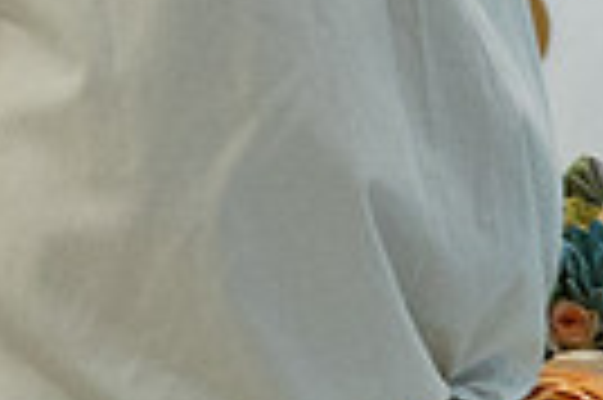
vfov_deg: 8.6
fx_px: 2610
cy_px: -173
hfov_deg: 12.0
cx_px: -540
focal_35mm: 156
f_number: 3.2
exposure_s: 1/100
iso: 100
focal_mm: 13.31
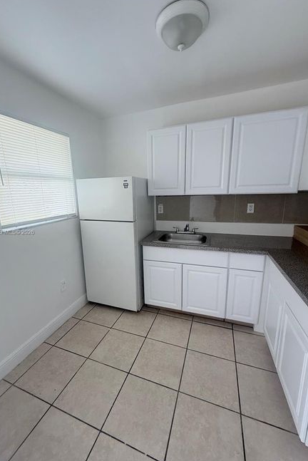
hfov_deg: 77.2
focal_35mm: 15
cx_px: 139
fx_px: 192
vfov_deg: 100.4
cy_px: 233
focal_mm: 2.22
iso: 200
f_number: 2.2
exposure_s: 1/99
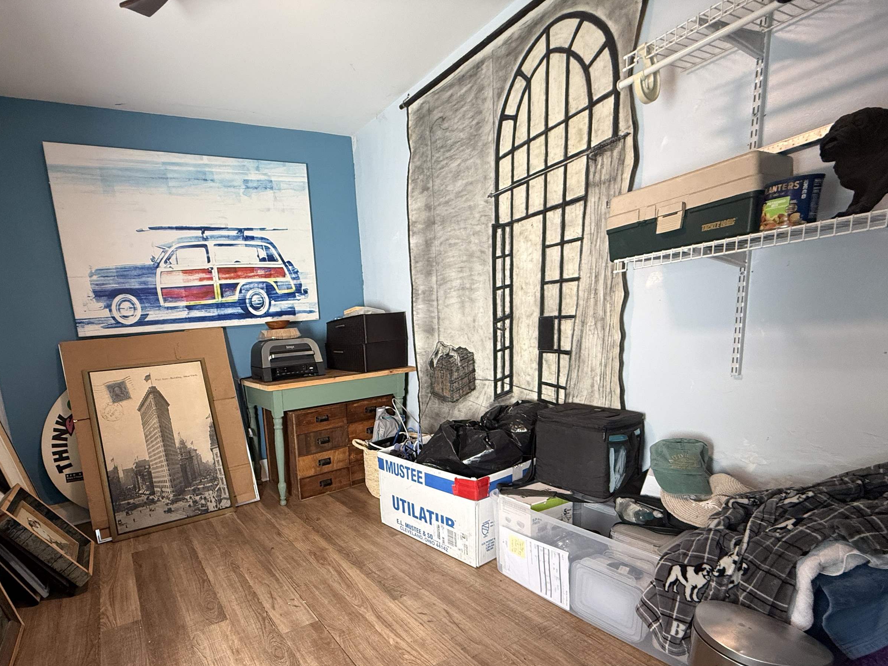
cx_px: 330
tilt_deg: -10.7
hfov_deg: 85.9
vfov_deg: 70.2
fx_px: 462
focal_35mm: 18
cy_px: 426
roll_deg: +5.3
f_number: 2.2
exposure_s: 1/60
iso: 250
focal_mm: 2.22
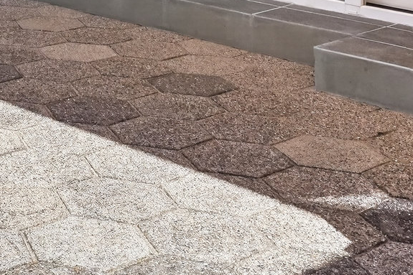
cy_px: -241
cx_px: -116
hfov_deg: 19.3
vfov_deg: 12.6
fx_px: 1124
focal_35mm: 98
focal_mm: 22
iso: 640
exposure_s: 1/640
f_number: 8
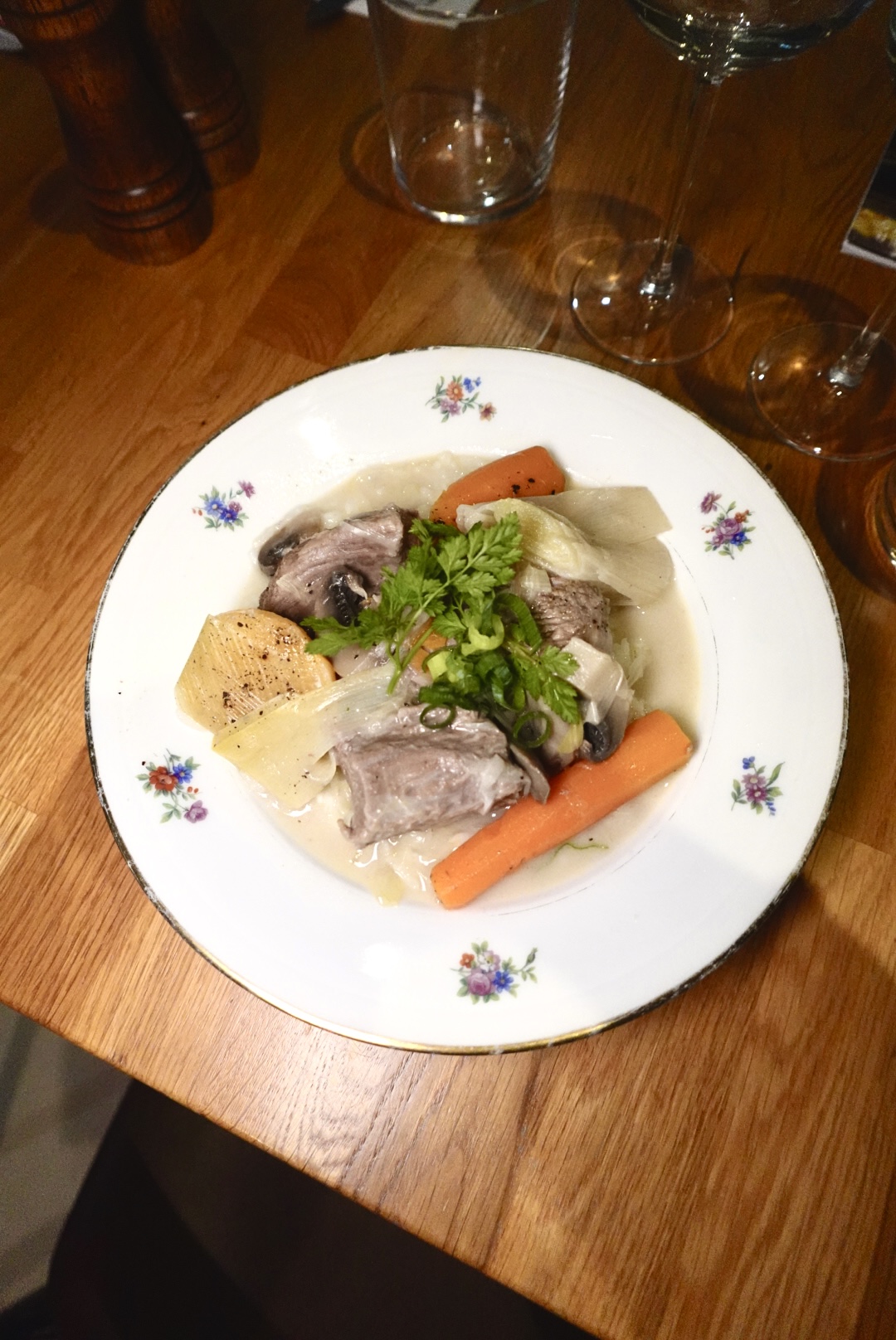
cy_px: 670
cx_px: 448
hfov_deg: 62.0
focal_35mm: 20
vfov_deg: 83.9
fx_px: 745
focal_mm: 7.6
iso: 2500
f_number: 2
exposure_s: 1/1250
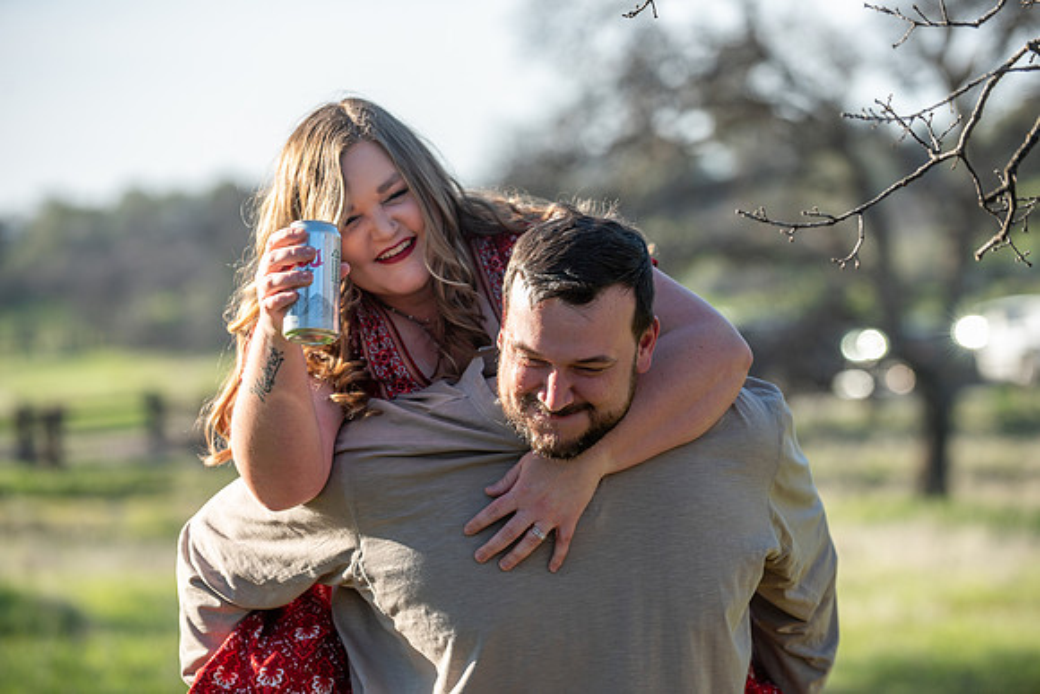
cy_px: 347
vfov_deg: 8.9
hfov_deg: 13.2
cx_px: 520
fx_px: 4479
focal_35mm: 155
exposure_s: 1/250
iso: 50
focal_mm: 155
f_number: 4
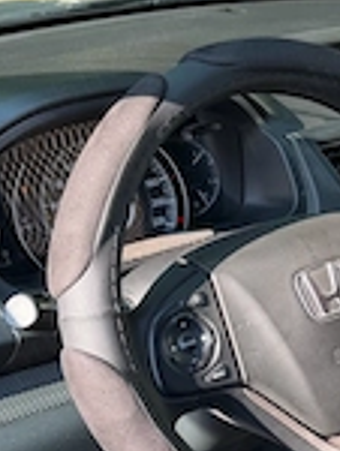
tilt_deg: -30.3
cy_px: 343
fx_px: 836
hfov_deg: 21.5
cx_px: 394
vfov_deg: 29.7
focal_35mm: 64
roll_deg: -3.8
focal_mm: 6.76
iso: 100
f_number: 1.78
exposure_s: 1/361
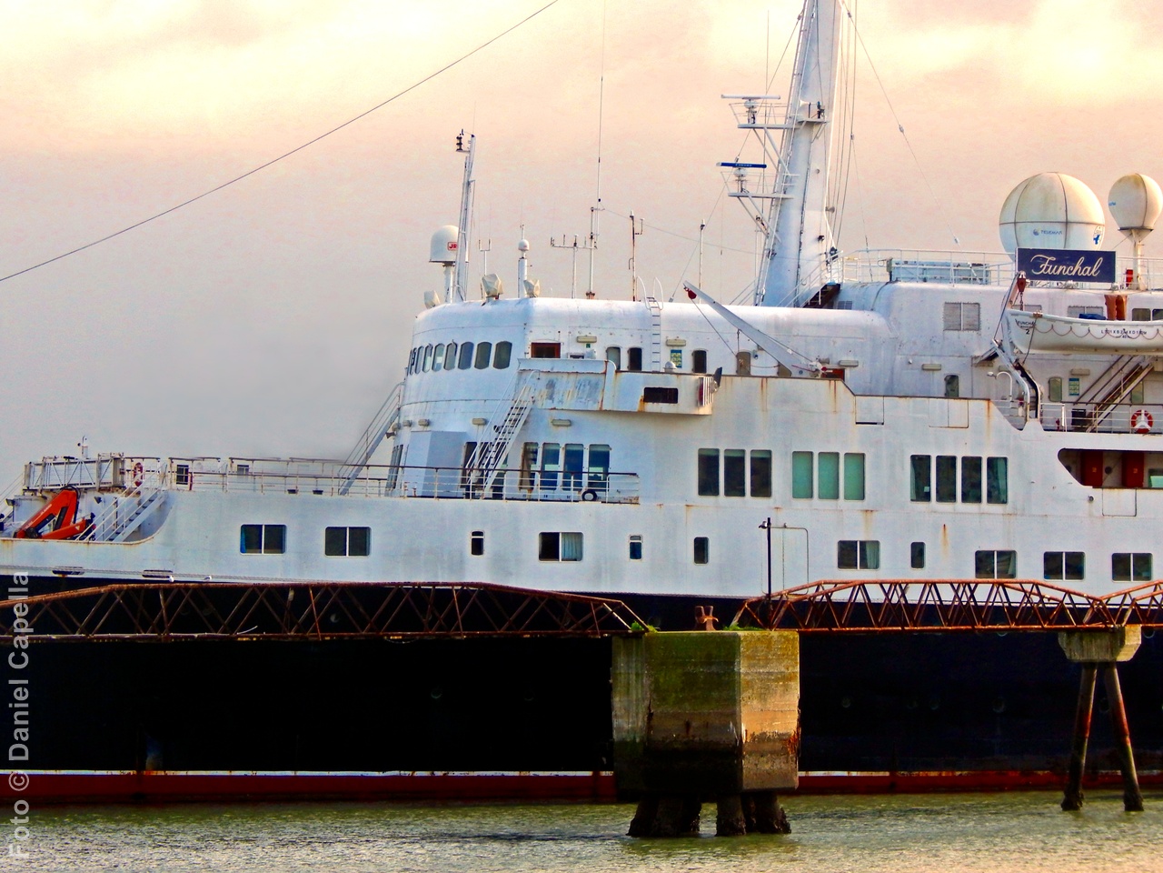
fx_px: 7022
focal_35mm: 209
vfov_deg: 7.1
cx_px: 582
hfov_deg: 9.5
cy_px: 436
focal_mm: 37.1
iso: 125
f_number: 5.4
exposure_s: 1/640
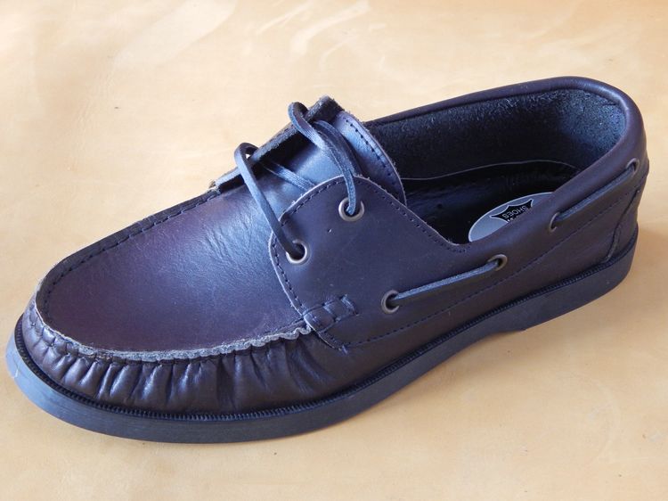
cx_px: 334
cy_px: 250
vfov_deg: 19.4
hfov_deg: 25.7
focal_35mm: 76
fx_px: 1466
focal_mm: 13.5
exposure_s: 1/15
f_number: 4.2
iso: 400
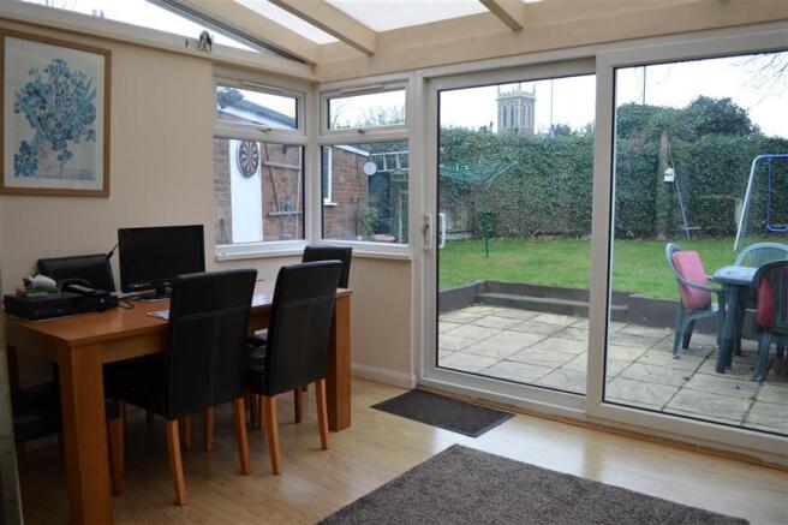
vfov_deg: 47.9
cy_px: 262
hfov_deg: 67.4
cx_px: 394
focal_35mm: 27
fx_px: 591
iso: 400
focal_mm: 18
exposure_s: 1/125
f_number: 4
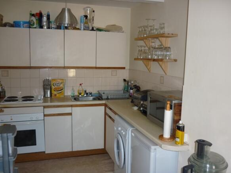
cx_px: 116
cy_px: 86
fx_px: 220
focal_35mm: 33
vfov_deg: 42.9
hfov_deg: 55.4
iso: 100
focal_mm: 5.5
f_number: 2.8
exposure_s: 1/30
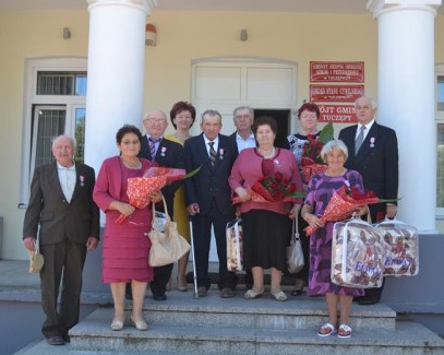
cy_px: 180
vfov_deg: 33.4
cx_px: 227
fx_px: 591
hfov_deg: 41.2
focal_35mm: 45
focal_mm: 26
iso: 100
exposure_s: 1/100
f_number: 5
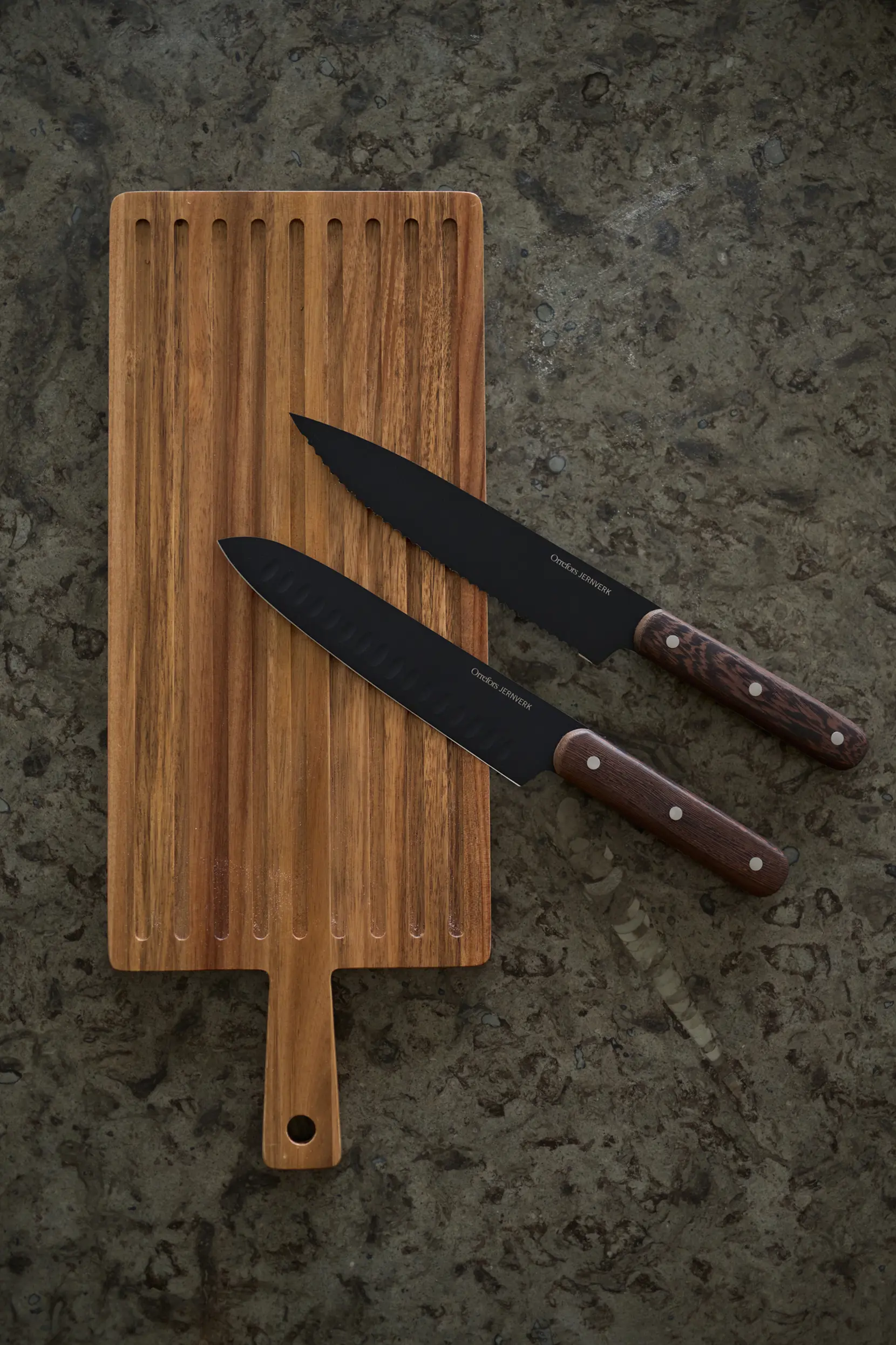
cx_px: 448
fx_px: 1867
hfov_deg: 27.0
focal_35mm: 50
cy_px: 672
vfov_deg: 39.6
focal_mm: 50
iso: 500
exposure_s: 1/100
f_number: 1.6
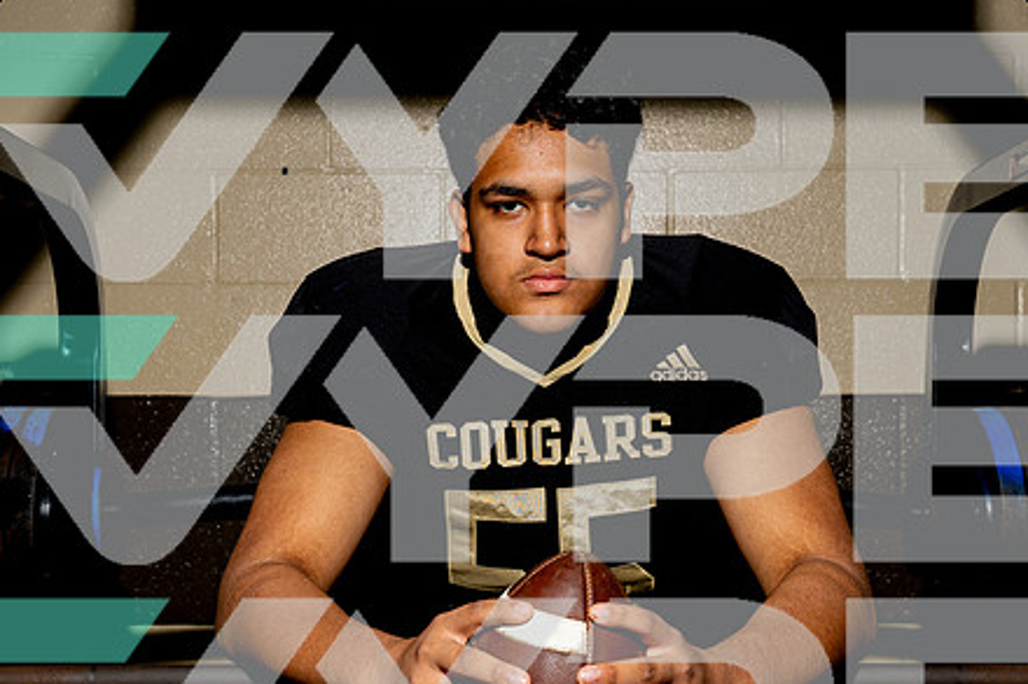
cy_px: 440
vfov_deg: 21.8
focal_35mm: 62
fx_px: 1770
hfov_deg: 32.4
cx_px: 528
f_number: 8
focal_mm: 47
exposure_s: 1/250
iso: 250
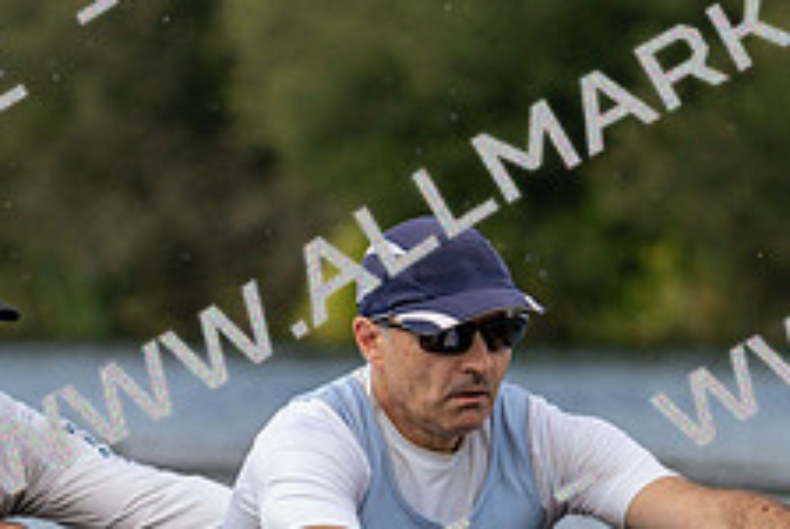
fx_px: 14195
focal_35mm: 646
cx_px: 395
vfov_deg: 2.1
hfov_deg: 3.2
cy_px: 506
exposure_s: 1/1600
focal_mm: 250
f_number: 5.6
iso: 400
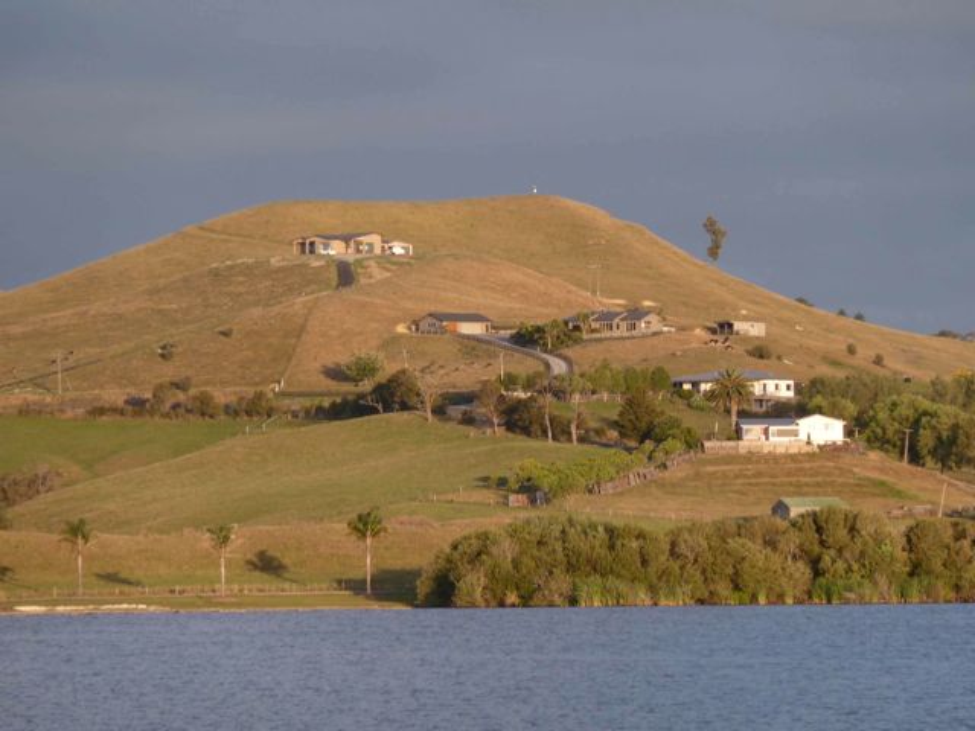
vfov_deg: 5.3
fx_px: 7830
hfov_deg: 7.1
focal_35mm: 278
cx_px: 488
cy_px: 366
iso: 80
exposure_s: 1/160
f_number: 4.8
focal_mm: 45.7
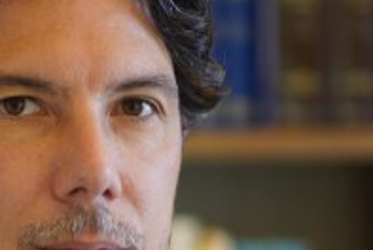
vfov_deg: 7.7
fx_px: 1857
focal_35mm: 179
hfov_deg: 11.4
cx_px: 0
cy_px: 231
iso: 125
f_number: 1.8
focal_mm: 55
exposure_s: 1/60
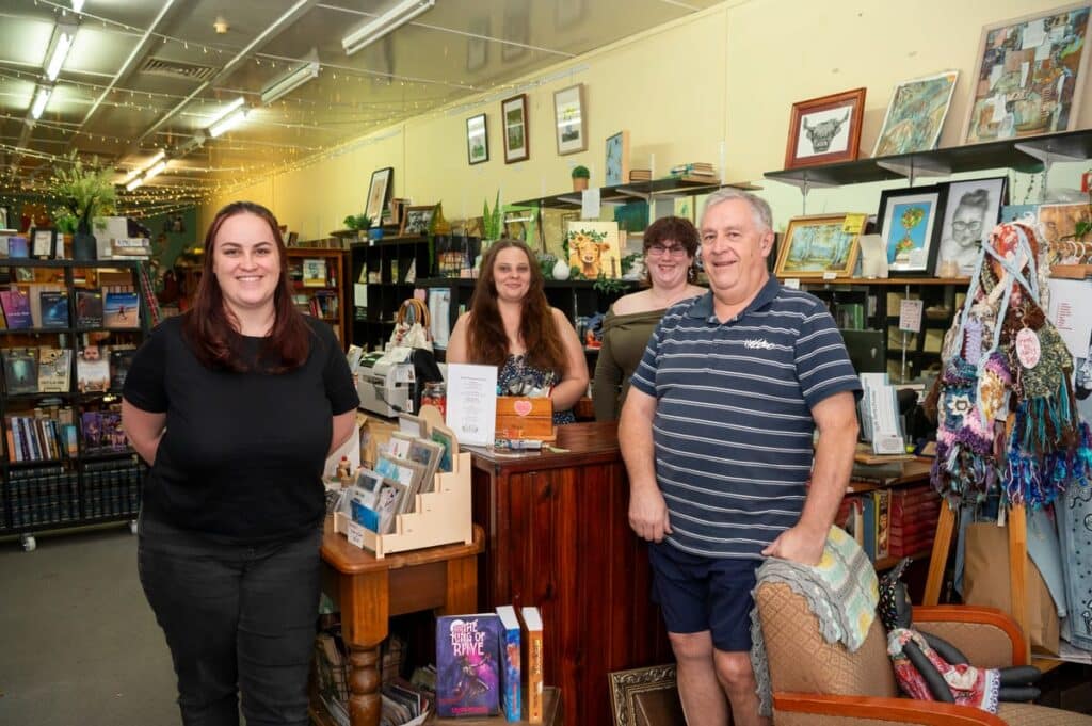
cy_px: 363
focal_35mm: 29
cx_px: 546
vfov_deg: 44.9
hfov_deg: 63.7
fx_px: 879
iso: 1600
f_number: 5.6
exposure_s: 1/160
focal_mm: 29
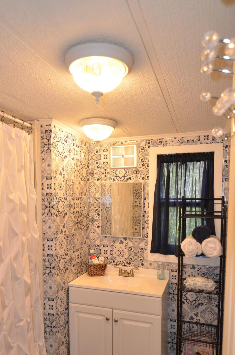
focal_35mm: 27
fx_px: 263
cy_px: 221
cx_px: 107
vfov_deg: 67.1
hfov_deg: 48.2
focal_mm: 13
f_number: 2.8
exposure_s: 1/60
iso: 560
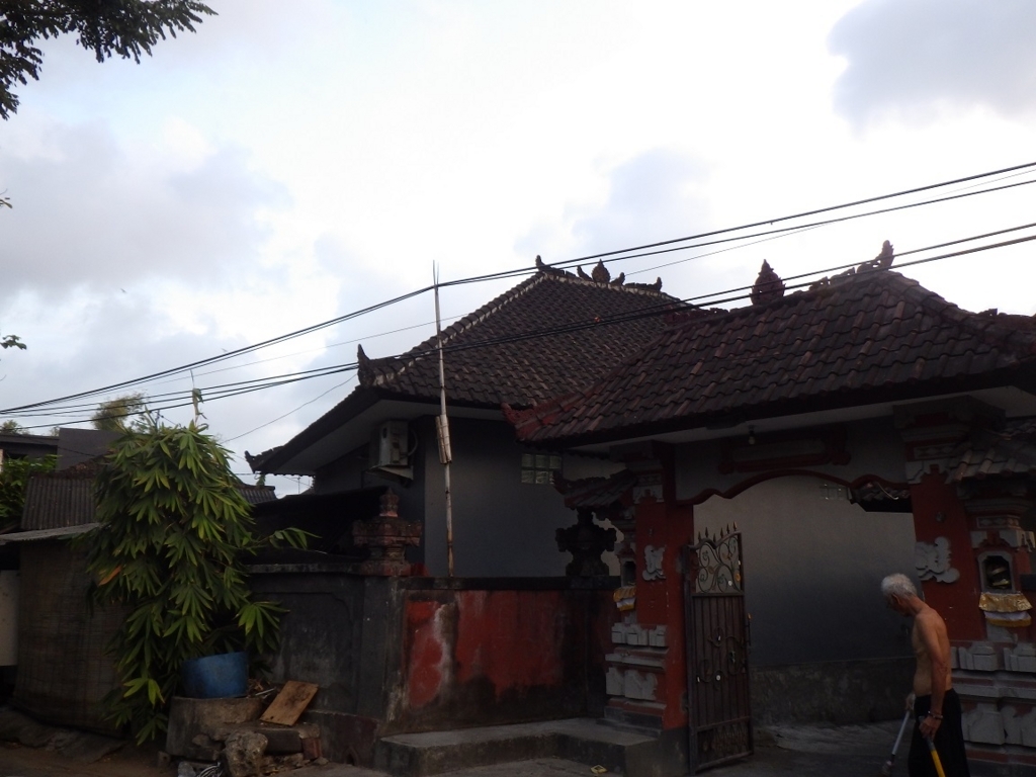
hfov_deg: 63.4
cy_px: 388
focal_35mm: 28
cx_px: 518
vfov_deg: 49.7
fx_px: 838
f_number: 3.5
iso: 160
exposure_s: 1/45
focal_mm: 5
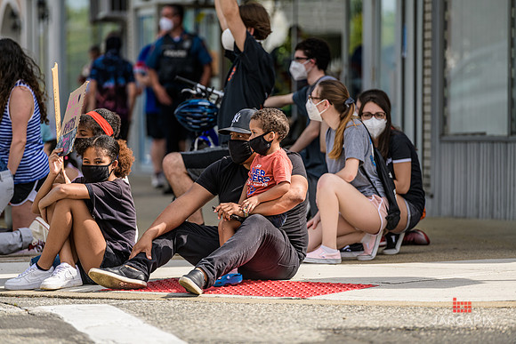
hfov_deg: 10.3
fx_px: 2867
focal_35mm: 200
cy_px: 172
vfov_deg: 6.9
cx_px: 258
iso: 200
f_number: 4
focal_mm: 200
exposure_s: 1/2000
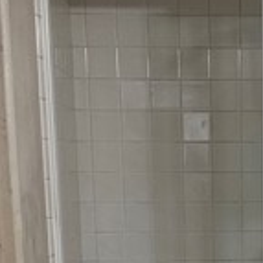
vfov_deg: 16.1
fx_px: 885
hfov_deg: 16.5
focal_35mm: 103
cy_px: 327
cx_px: 263
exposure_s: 1/120
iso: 64
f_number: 1.5
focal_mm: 5.7
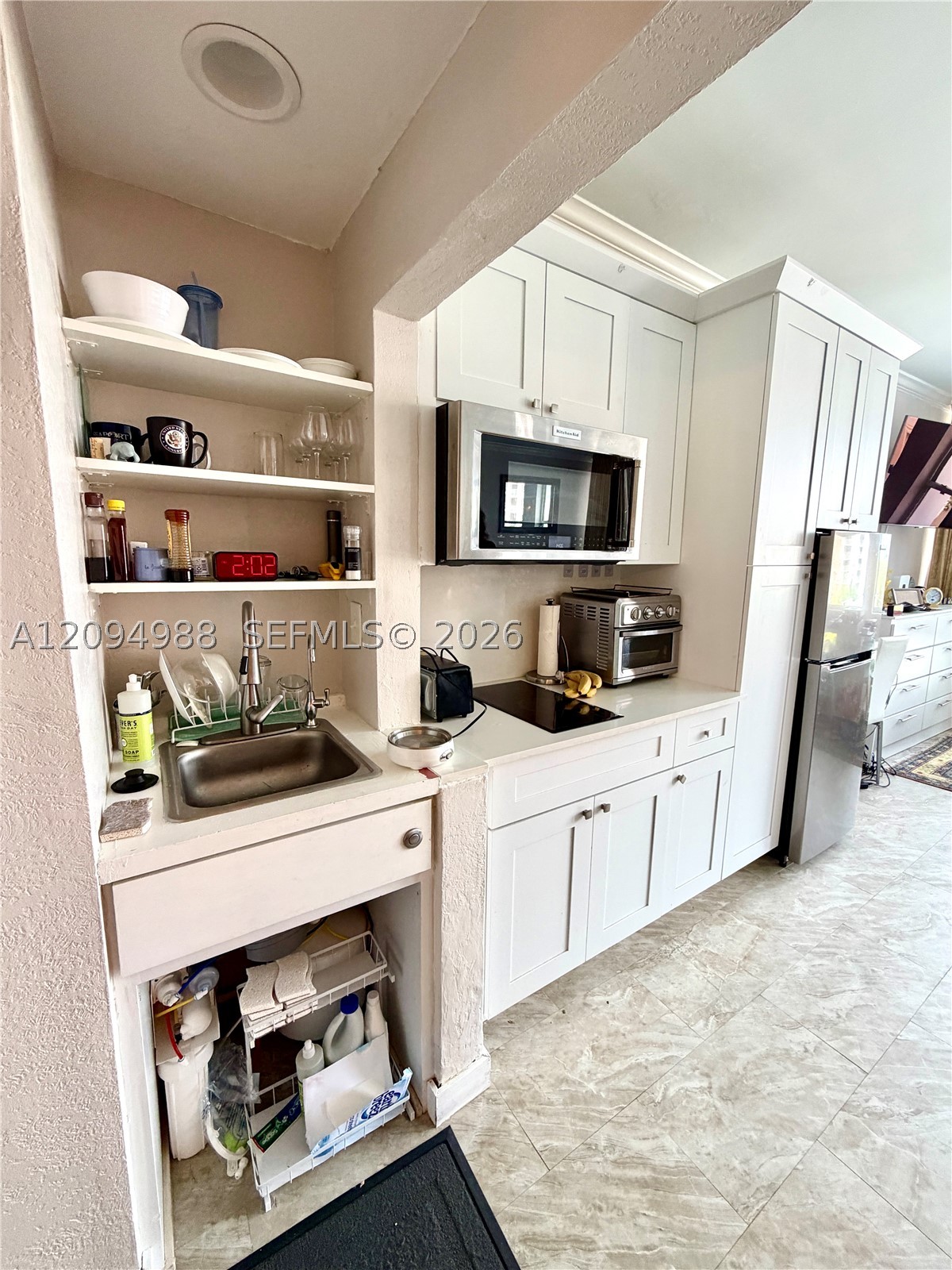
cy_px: 635
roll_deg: -1.0
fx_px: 513
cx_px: 476
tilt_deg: -9.3
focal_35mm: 14
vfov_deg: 102.1
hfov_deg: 85.7
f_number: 2.2
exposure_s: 1/120
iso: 320
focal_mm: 2.22
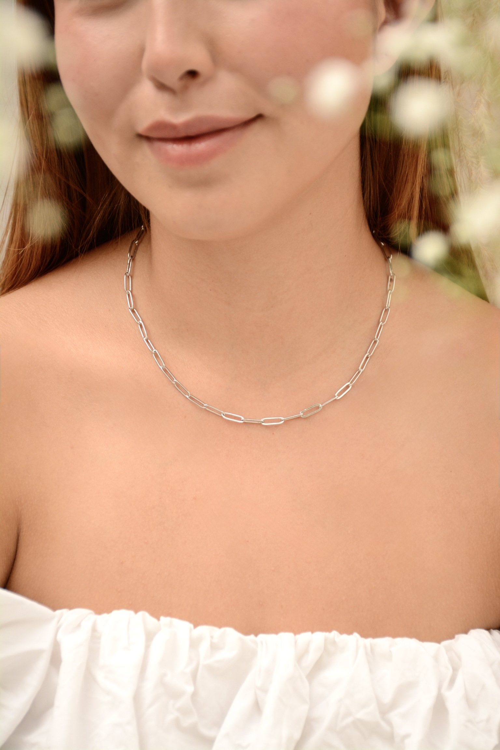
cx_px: 250
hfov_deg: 14.7
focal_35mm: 93
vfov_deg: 21.9
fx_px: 1937
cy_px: 375
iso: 500
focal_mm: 62
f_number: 5
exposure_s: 1/200
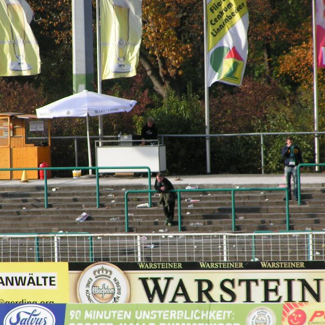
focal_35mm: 386
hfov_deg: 4.5
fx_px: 4100
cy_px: 162
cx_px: 138
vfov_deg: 4.5
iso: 50
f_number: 4.5
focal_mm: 49.8
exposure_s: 1/400
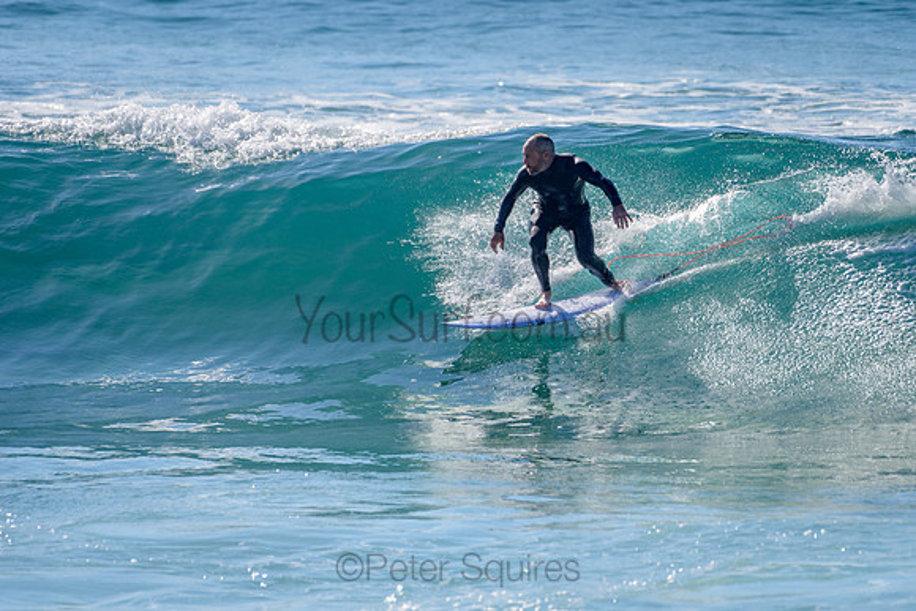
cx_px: 561
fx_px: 15596
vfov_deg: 2.2
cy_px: 237
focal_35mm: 613
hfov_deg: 3.4
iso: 140
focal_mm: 500
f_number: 5.6
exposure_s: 1/2000
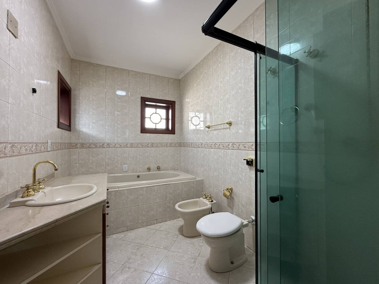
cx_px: 193
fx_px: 164
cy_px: 140
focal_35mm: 15
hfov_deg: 98.2
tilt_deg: +1.9
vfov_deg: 81.7
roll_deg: +0.3
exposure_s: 1/120
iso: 200
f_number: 2.2
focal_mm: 2.22
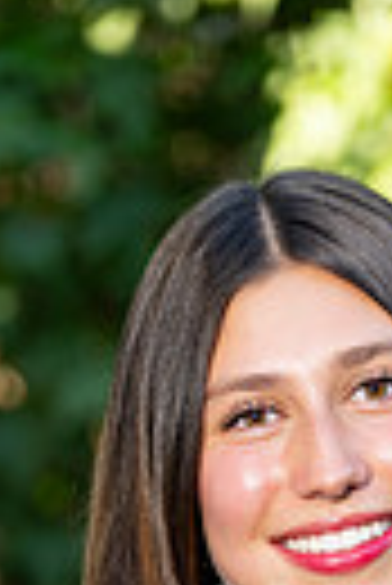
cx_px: 270
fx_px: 6776
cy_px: 999
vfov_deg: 4.9
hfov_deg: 3.3
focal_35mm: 416
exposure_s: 1/200
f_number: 4.5
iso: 400
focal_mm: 120
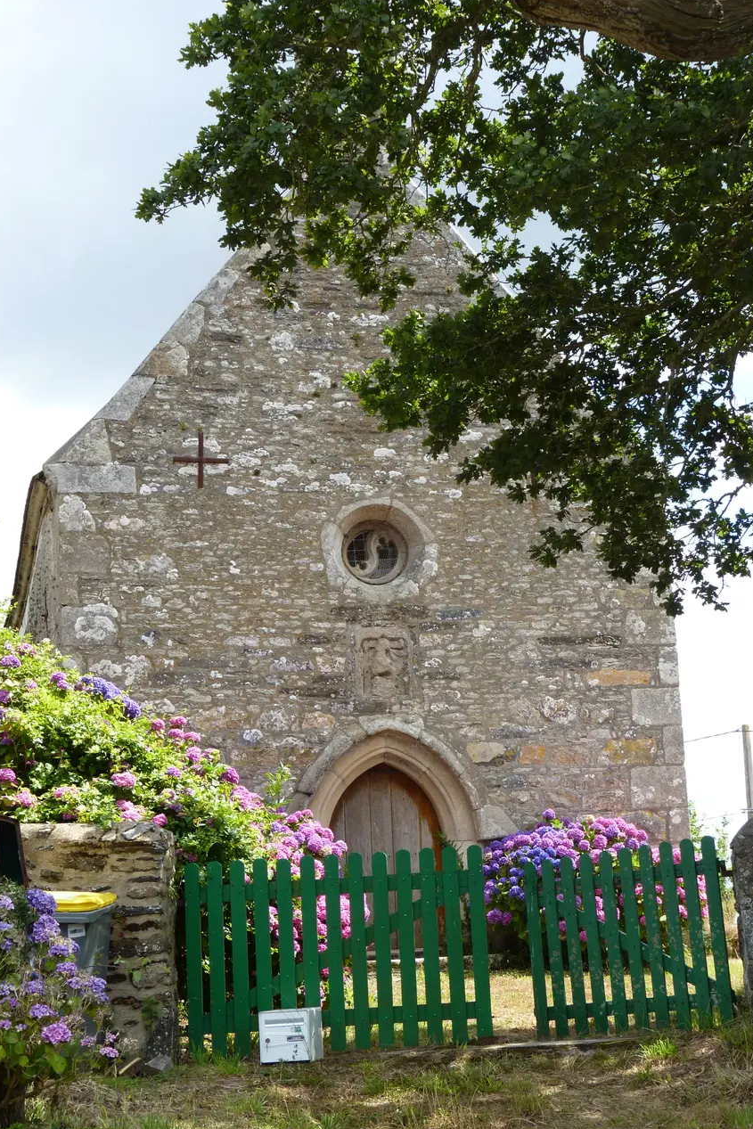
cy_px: 568
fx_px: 1945
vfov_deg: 32.4
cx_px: 417
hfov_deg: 21.9
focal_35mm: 62
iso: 80
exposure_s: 1/200
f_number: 4
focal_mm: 10.4
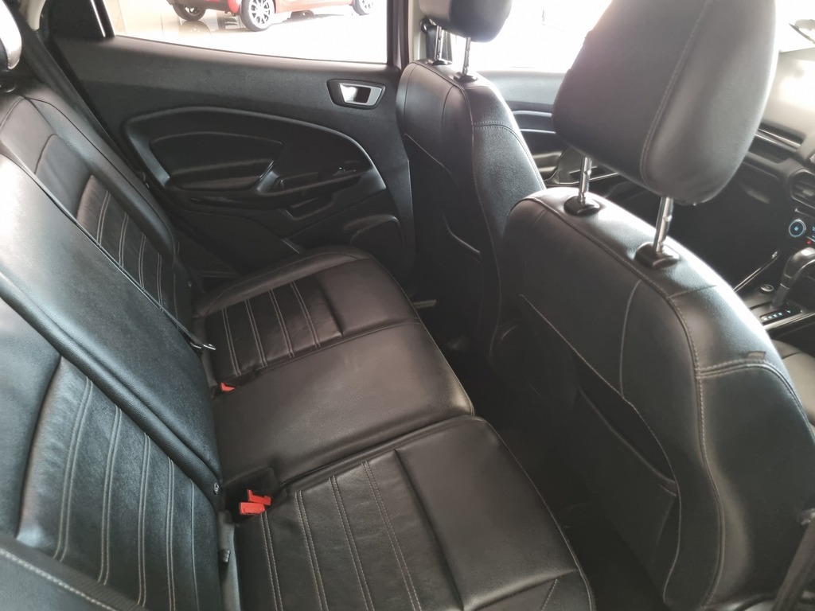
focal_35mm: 26
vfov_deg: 53.1
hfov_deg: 67.3
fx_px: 612
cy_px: 306
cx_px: 408
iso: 1000
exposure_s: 1/25
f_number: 1.8
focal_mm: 5.4
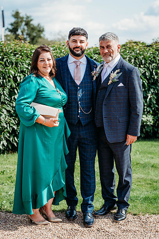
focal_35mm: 85
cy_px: 120
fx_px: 564
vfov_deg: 23.9
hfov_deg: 16.0
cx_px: 80
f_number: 4
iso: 100
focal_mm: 85
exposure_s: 1/400
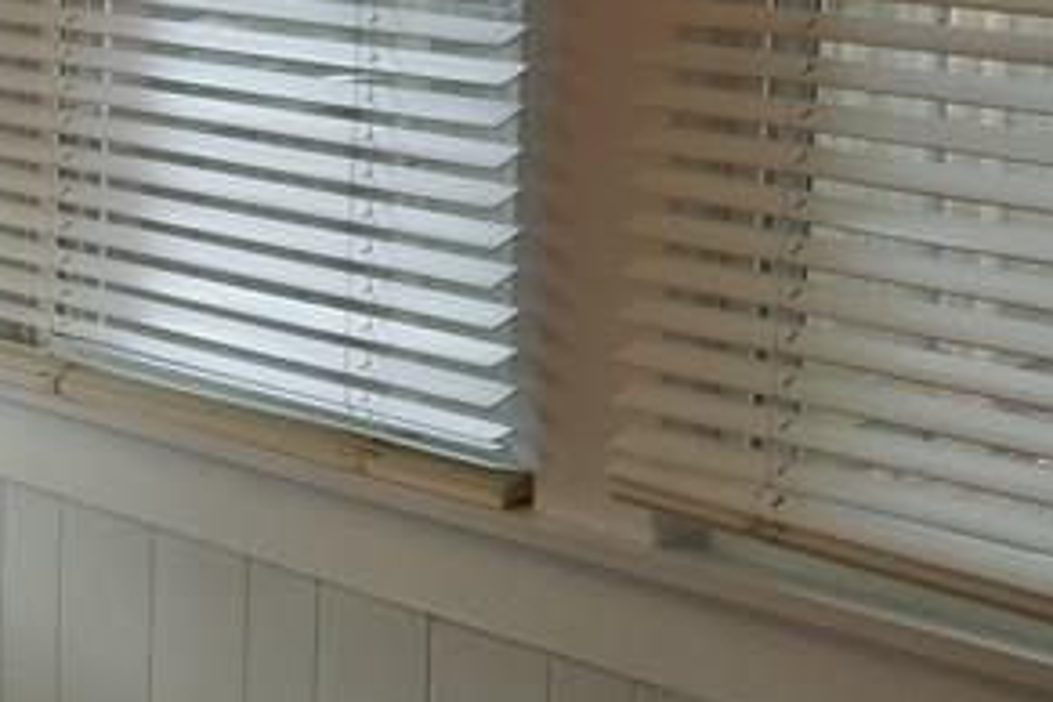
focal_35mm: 95
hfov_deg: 18.5
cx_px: -612
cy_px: 47
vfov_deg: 14.2
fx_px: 2779
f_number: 1.7
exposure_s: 1/60
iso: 100
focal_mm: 4.2
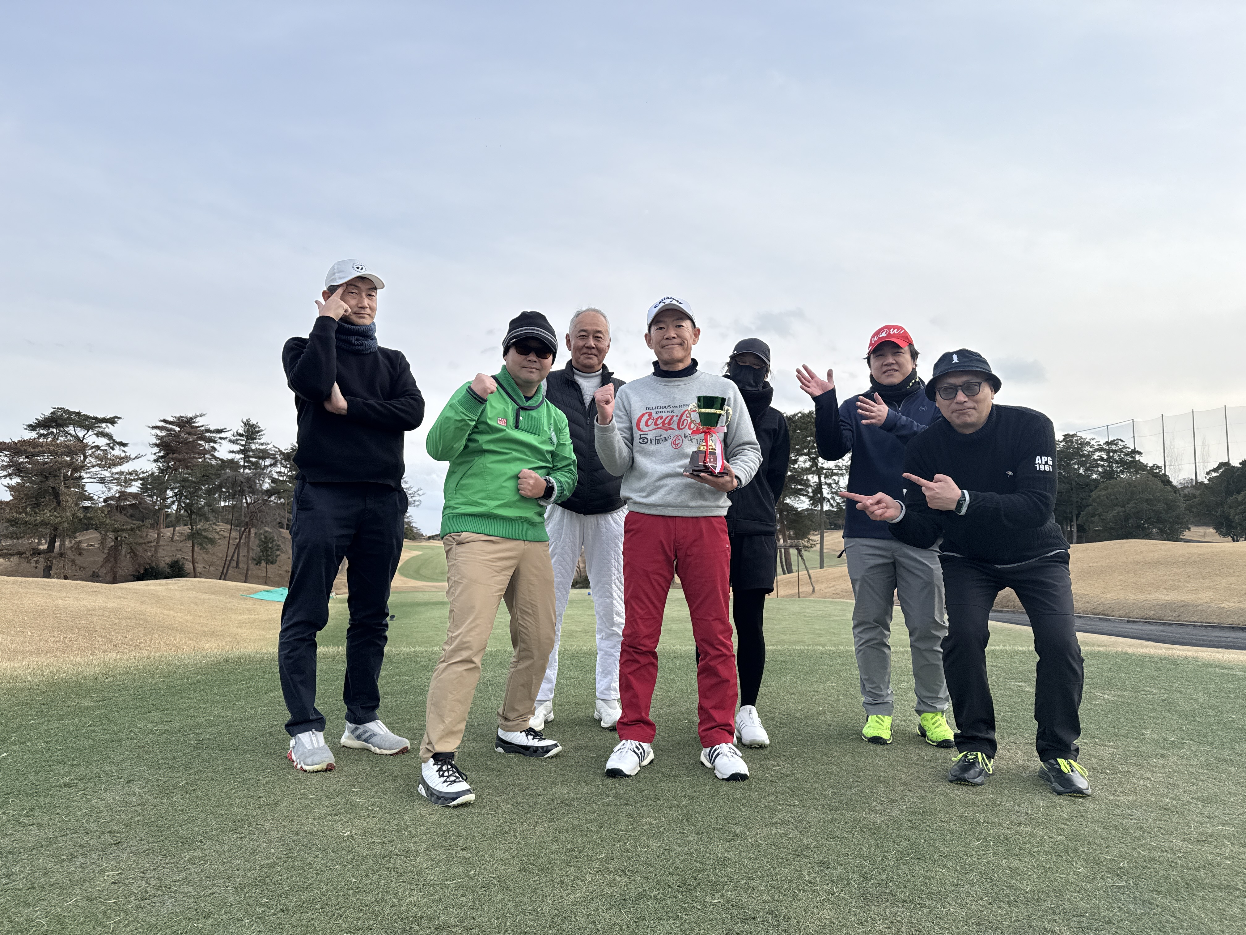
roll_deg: +0.0
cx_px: 623
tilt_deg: +5.1
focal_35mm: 24
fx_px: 864
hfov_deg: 71.6
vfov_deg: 56.8
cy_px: 468
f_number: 1.78
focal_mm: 6.76
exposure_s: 1/3145
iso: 80
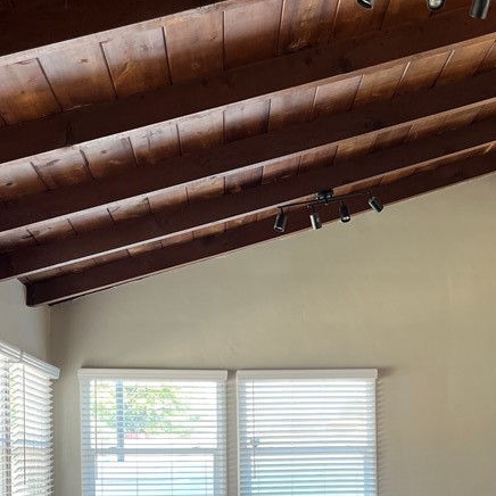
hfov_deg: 31.5
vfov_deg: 30.2
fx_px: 875
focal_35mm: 54
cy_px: 449
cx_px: 309
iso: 64
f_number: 1.6
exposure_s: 1/60
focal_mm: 5.1
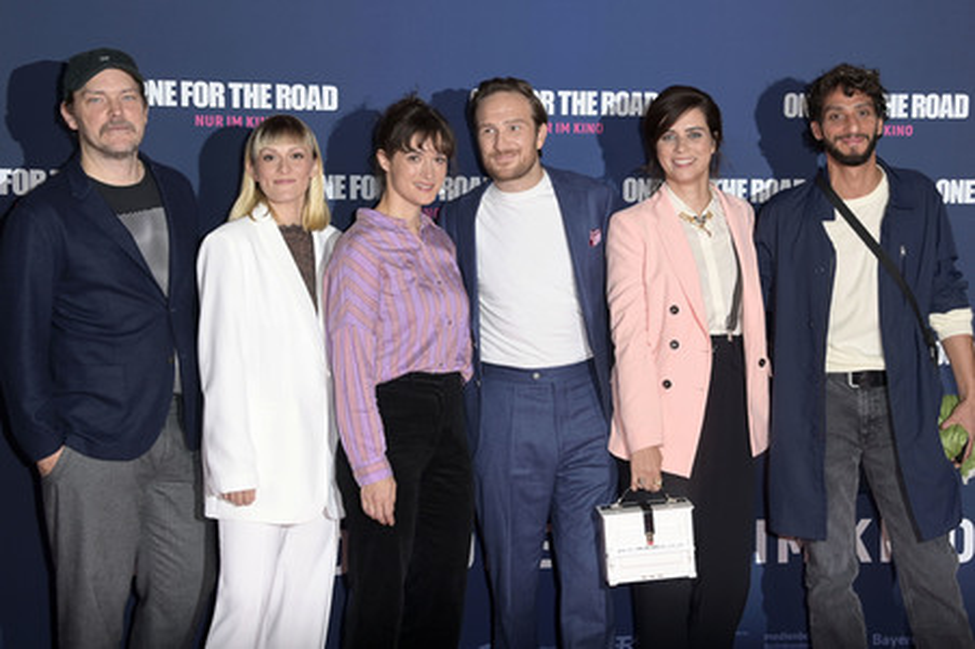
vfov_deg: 21.9
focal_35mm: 62
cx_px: 488
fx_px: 1678
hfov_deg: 32.4
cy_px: 324
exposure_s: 1/250
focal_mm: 62
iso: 800
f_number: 5.6
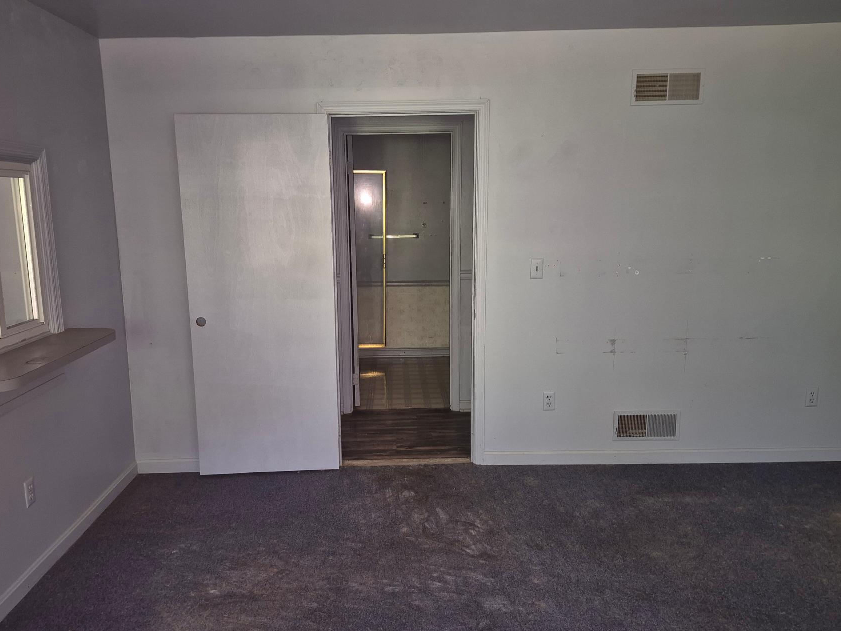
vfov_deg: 49.7
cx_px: 398
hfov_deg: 63.4
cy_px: 328
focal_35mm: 28
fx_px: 680
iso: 125
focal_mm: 5.4
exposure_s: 1/11
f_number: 1.8
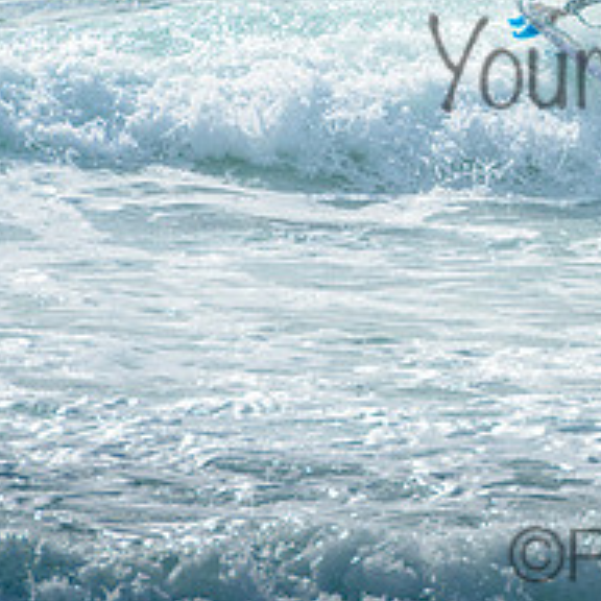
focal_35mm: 1259
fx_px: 24730
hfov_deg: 1.4
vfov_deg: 1.4
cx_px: 734
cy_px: -3
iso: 200
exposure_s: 1/1600
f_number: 10
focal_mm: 400
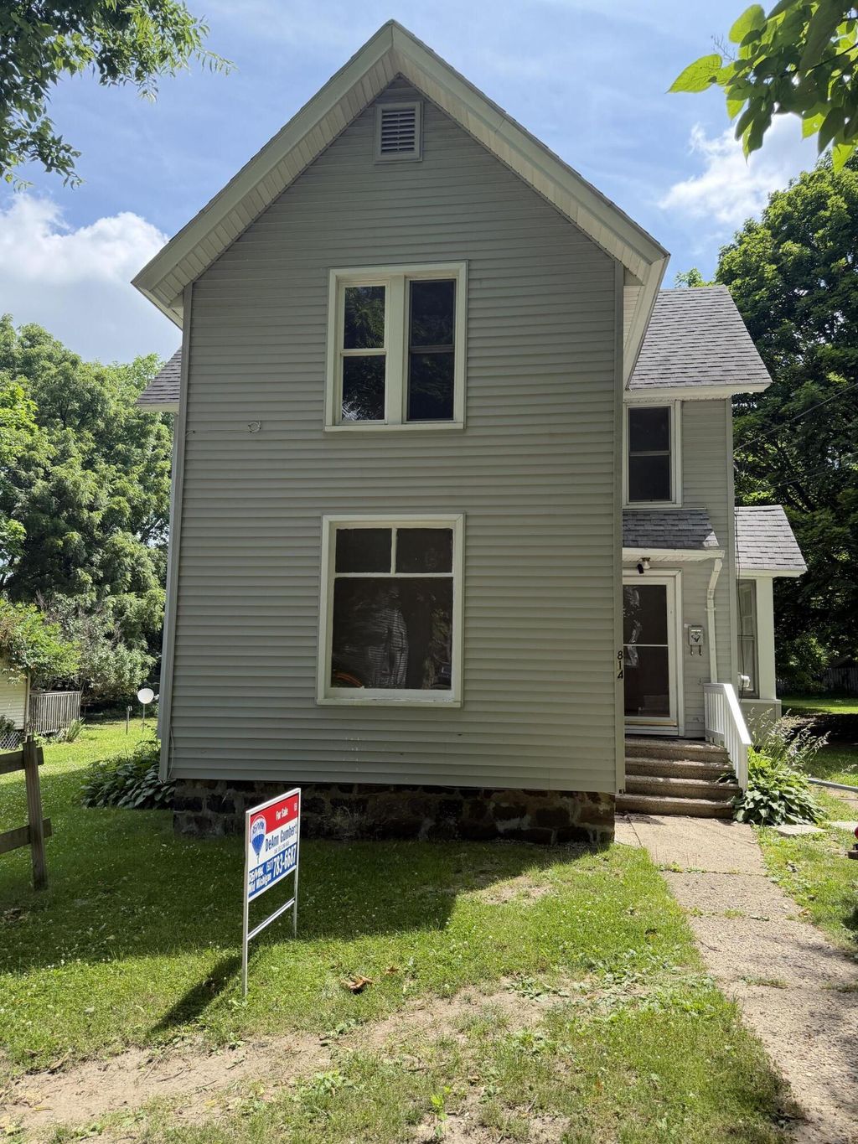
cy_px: 572
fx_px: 793
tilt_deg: +5.7
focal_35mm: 24
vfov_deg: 71.6
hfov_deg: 56.8
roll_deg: -0.8
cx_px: 429
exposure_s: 1/1901
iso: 100
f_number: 1.78
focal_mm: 6.76
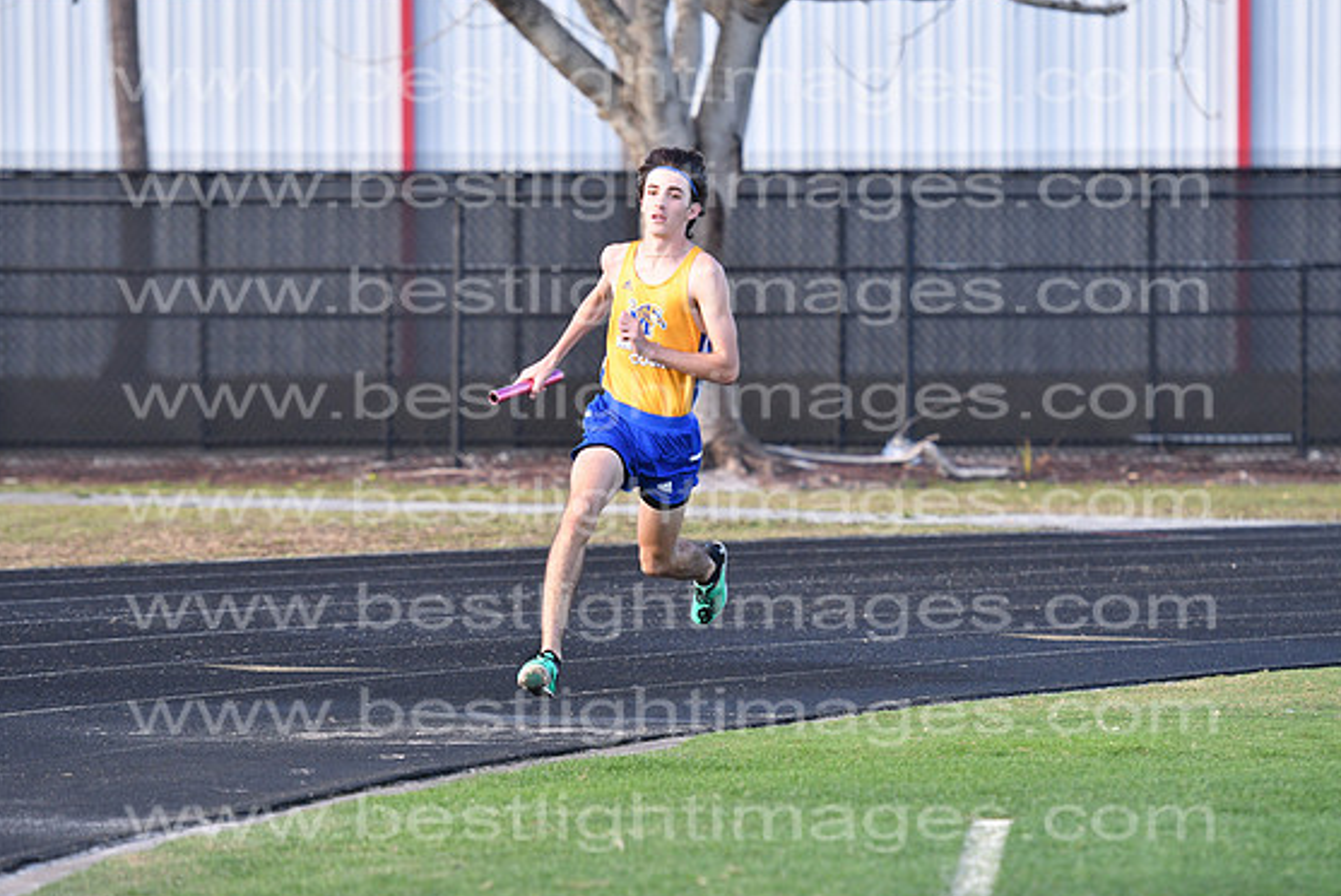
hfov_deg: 8.0
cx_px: 672
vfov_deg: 5.3
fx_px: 9597
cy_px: 454
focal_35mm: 258
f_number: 4
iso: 1000
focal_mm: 165
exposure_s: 1/2000
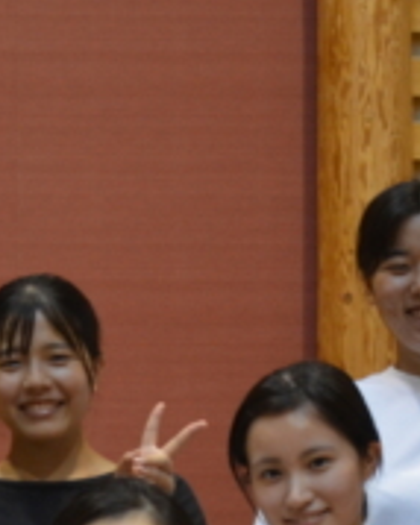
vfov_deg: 9.8
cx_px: -241
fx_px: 3001
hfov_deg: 7.8
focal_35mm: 193
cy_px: 650
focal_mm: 32
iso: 800
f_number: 3.5
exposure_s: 1/40
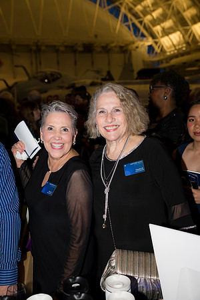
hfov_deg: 30.5
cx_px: 100
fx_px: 367
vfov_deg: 44.5
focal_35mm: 44
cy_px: 150
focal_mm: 44
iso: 560
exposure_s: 1/60
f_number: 4
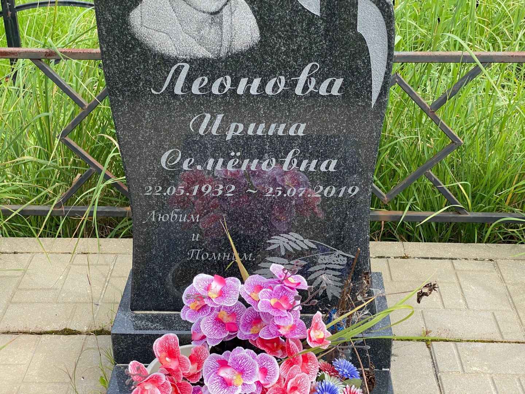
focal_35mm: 52
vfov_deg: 28.0
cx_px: 262
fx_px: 789
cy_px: 197
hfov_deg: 36.8
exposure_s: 1/527
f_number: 2
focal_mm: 6
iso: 20
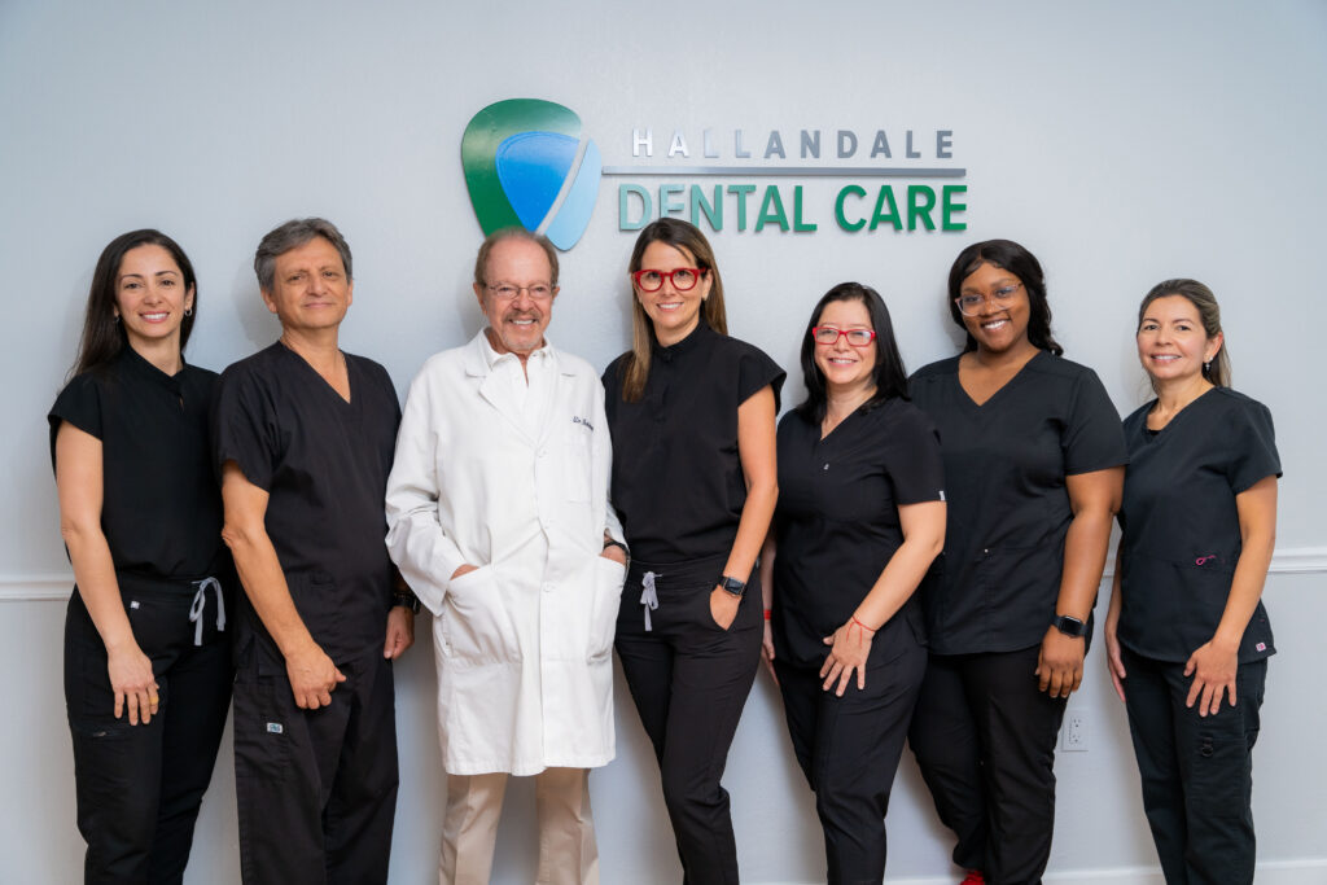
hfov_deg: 59.3
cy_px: 442
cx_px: 664
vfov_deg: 41.6
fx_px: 1165
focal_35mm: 32
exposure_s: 1/160
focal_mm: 31.6
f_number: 3.5
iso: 500
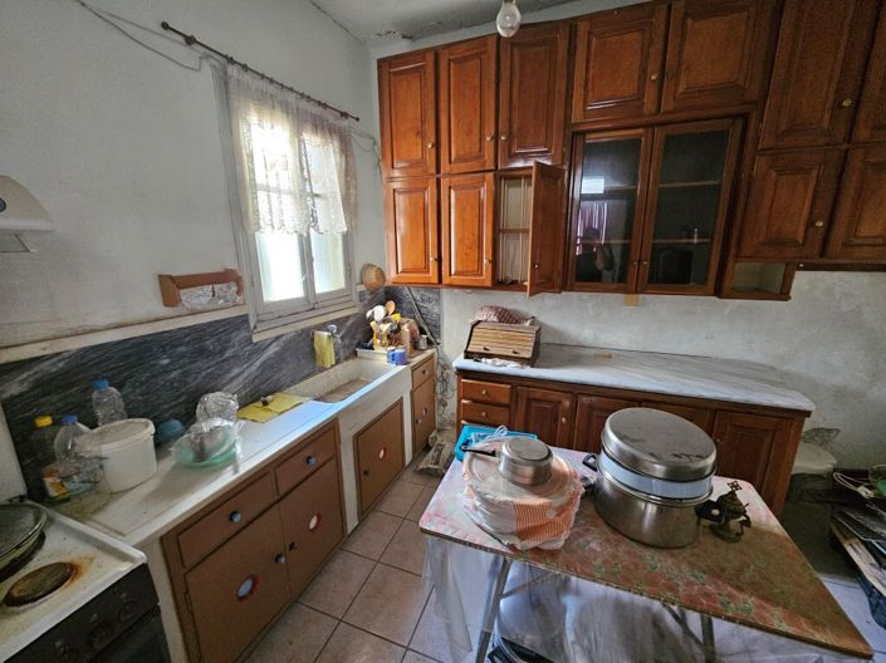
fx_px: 333
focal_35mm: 13
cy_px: 332
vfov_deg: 89.9
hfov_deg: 106.2
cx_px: 443
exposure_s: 1/25
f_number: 2.2
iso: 640
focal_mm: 2.2
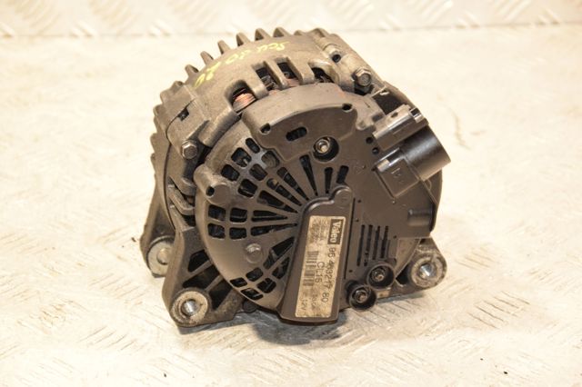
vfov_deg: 12.2
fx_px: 1818
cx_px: 291
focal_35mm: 112
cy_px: 194
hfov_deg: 18.2
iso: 1600
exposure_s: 1/100
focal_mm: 75
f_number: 5.6
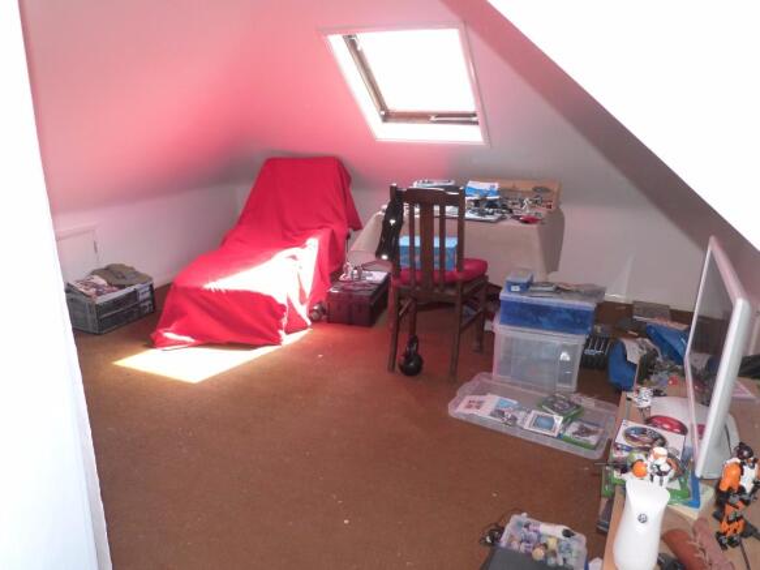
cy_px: 285
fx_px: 549
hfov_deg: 69.4
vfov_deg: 54.9
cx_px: 380
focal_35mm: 25
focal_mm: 4.5
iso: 250
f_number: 2.8
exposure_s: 1/60
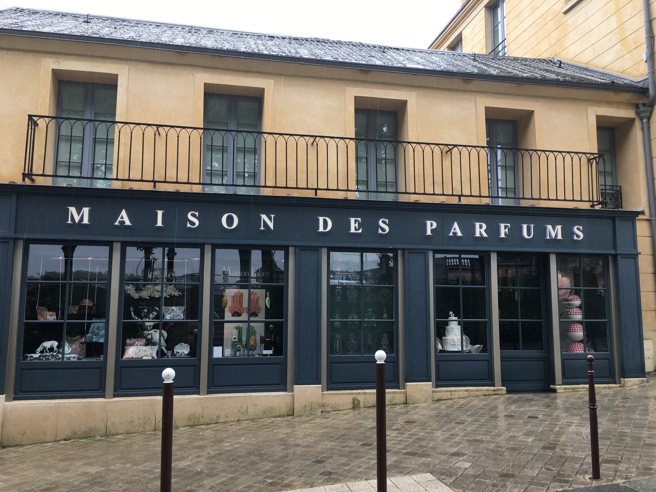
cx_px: 328
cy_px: 246
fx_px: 550
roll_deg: -0.2
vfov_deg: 48.2
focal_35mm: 29
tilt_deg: +7.5
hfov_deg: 61.7
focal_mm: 4.15
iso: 25
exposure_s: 1/100
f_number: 2.2
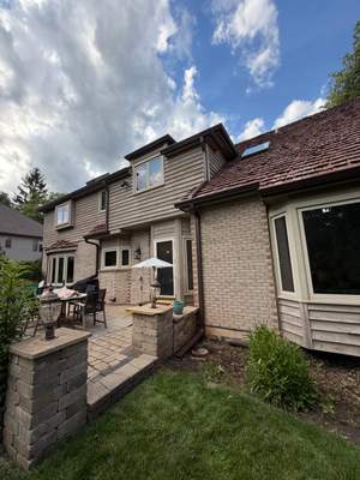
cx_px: 180
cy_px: 240
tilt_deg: +8.5
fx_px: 194
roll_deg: +1.4
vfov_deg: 102.1
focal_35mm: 14
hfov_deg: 85.7
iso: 40
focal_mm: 2.22
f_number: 2.2
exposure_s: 1/619
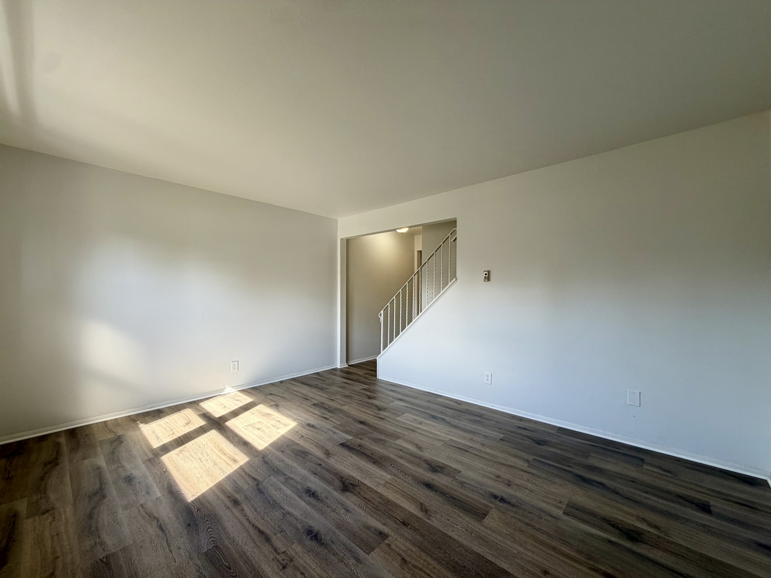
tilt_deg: +0.6
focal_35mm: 14
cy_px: 289
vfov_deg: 85.7
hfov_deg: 102.1
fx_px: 312
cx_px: 386
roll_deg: +0.3
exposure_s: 1/120
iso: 80
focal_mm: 2.22
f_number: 2.2
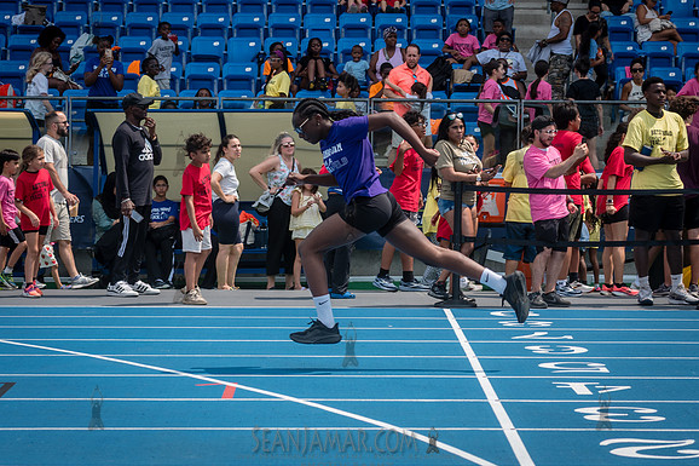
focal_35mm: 111
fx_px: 2155
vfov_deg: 12.3
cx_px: 471
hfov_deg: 18.4
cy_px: 233
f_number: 5
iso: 160
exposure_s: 1/1000
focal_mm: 80
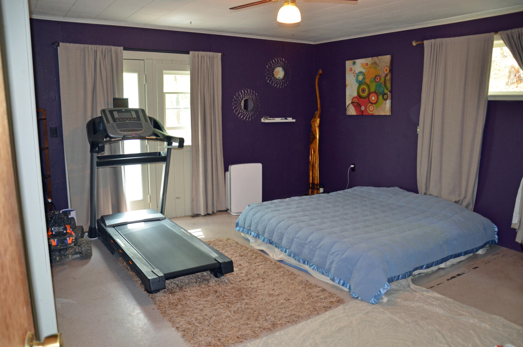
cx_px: 262
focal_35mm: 27
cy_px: 174
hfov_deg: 67.5
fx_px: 391
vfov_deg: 47.7
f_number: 3.5
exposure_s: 1/60
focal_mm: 18
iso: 800
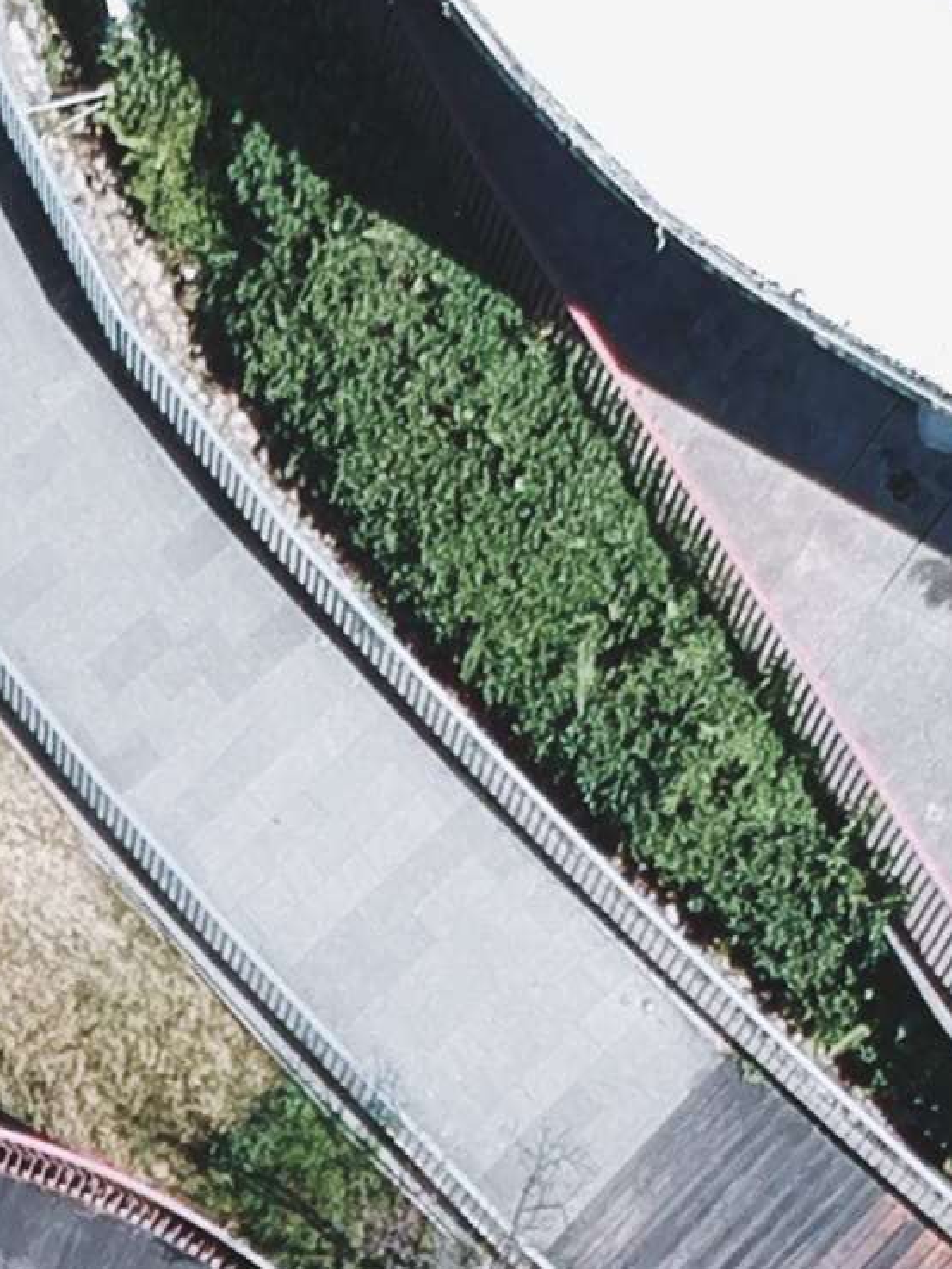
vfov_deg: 13.1
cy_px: 2479
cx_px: -396
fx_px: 4839
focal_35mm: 132
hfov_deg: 10.9
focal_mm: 4.49
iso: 100
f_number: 2.6
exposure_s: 1/800
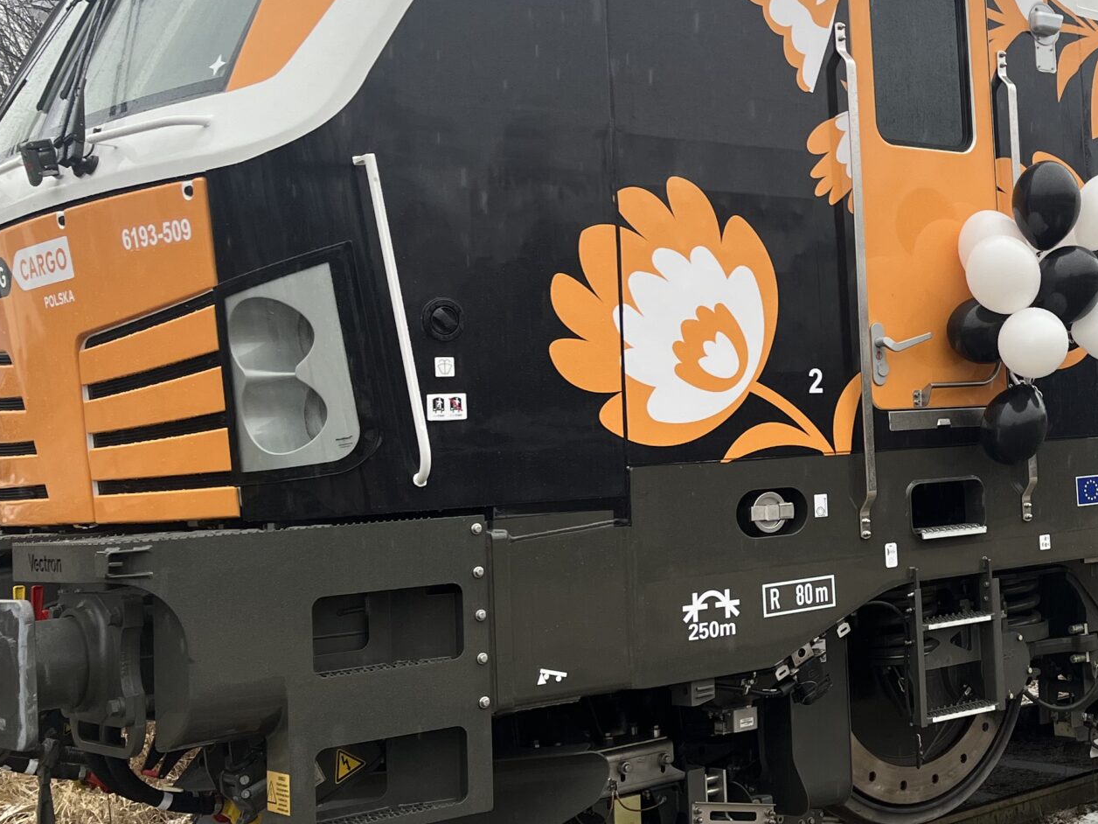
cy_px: 348
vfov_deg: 27.5
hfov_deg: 33.8
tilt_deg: +1.8
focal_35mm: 53
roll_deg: +3.3
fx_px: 1681
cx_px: 1036
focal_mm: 5.1
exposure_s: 1/375
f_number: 1.6
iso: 50
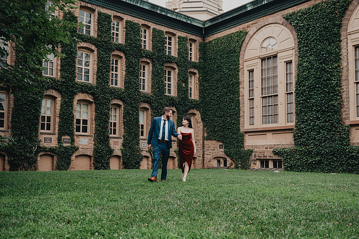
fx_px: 357
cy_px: 131
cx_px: 180
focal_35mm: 36
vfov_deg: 37.1
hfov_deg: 53.4
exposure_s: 1/500
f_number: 3.2
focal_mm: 32
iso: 400
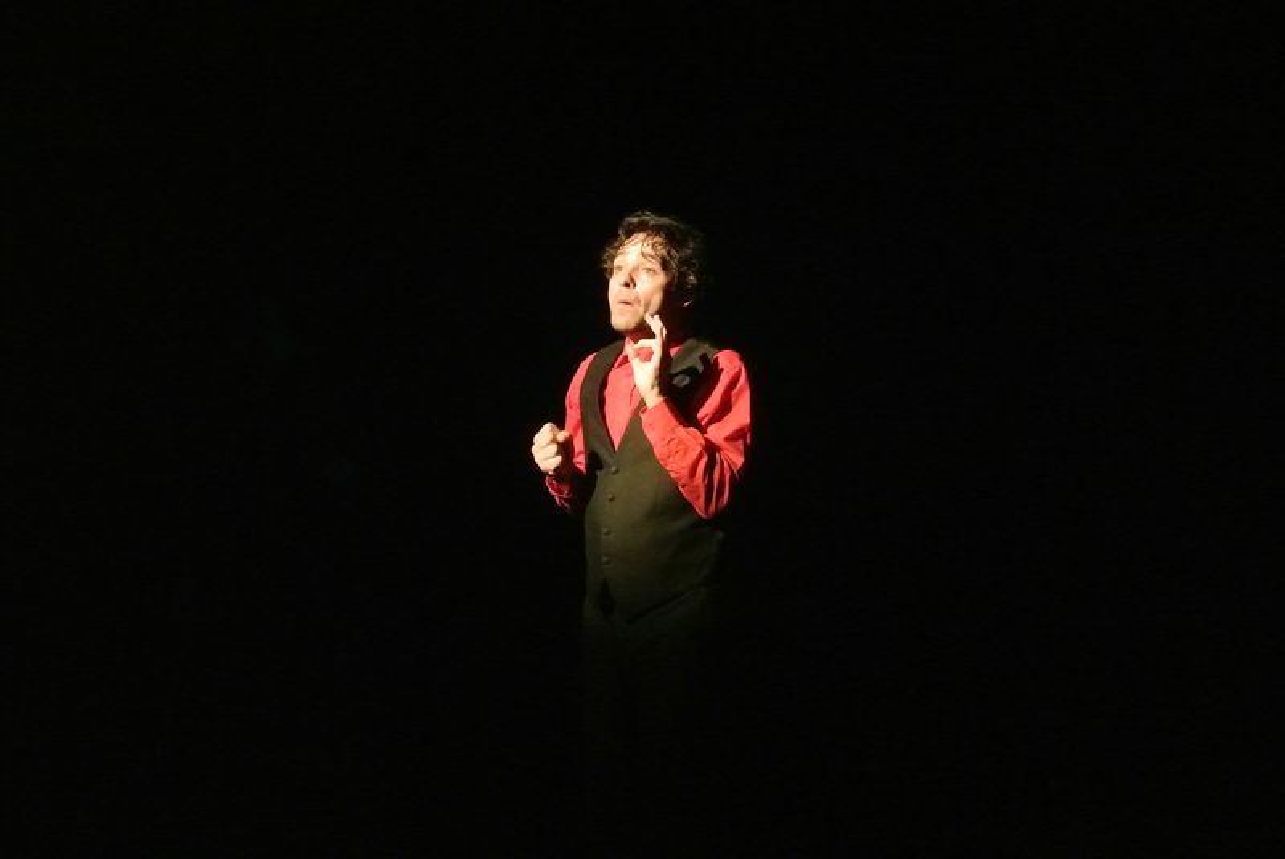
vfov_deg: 14.6
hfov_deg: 21.7
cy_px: 430
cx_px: 642
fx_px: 3358
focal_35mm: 94
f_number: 3.8
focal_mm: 35
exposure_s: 1/80
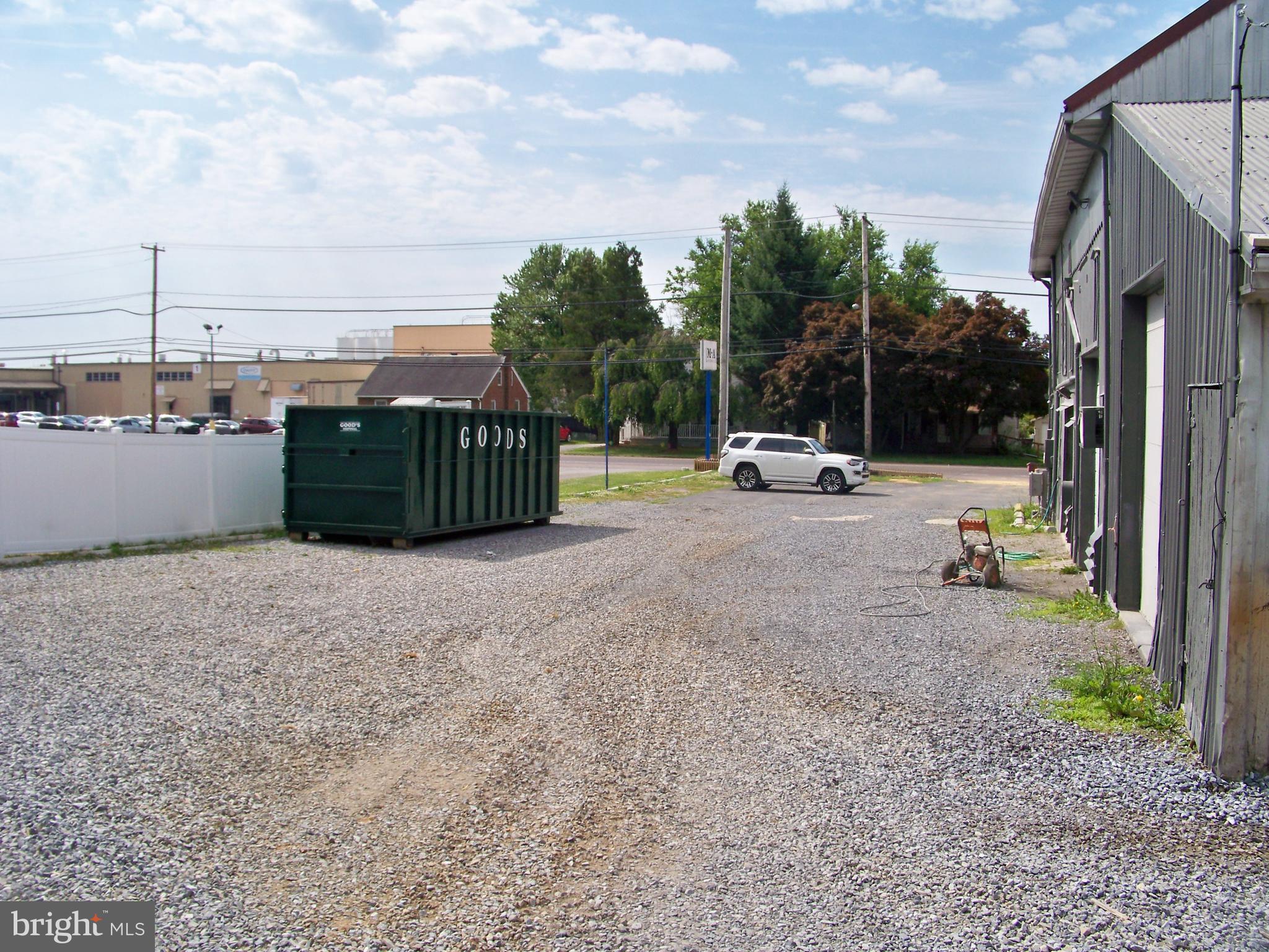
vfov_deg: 42.9
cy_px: 476
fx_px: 1210
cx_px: 634
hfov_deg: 55.4
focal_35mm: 33
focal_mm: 5.85
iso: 80
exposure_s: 1/800
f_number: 4
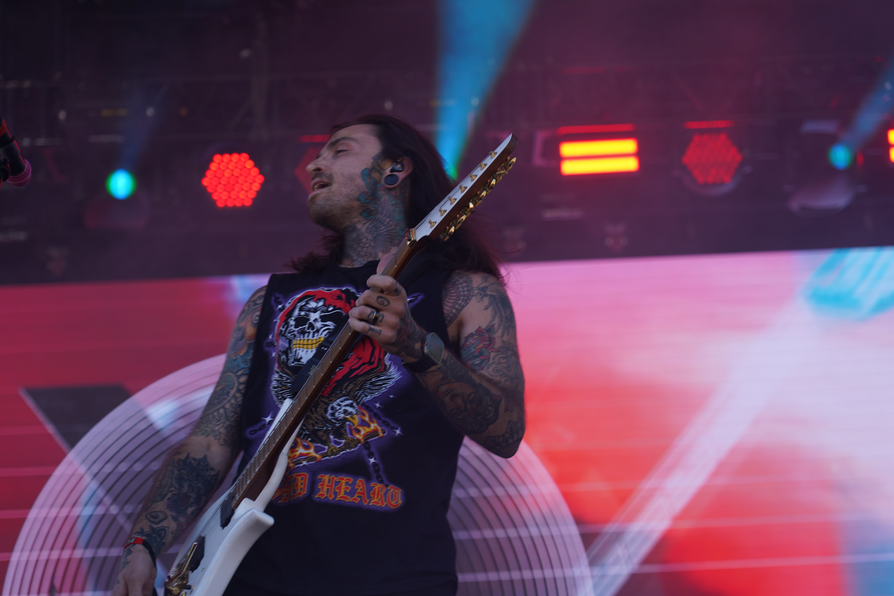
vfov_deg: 13.0
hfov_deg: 19.5
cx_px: 447
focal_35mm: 105
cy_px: 298
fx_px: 2607
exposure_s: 1/200
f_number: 4.5
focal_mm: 105
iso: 100
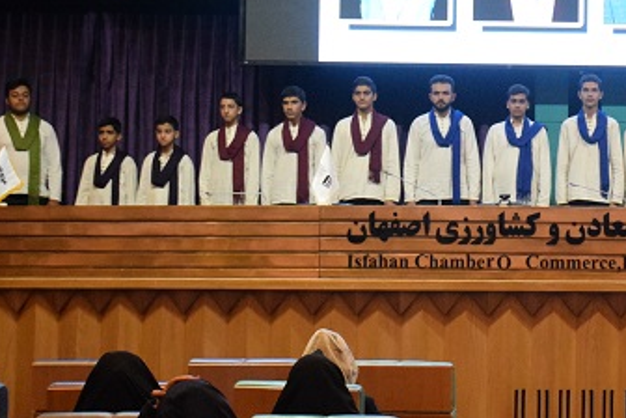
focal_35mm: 114
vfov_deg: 12.0
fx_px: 1982
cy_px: 108
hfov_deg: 17.6
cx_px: 600
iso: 4000
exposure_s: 1/125
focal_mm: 34
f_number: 5.6
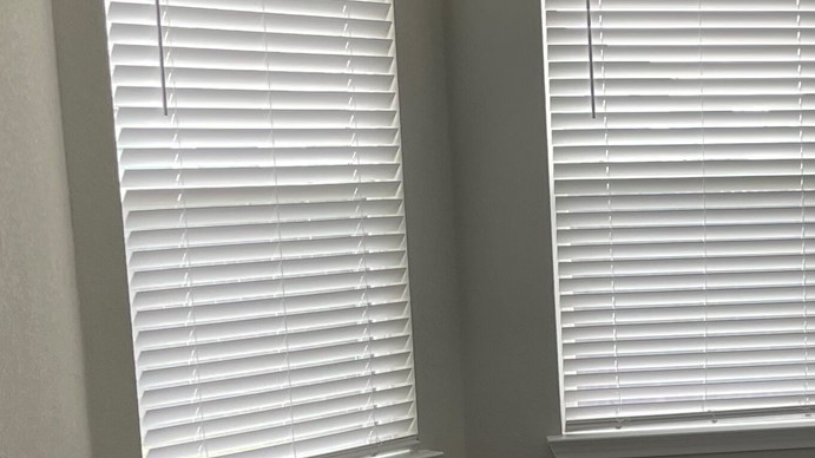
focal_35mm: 84
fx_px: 1815
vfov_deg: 14.1
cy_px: 464
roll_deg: +0.6
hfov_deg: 24.0
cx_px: 857
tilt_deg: -9.5
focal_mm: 4.2
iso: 64
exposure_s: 1/121
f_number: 1.6
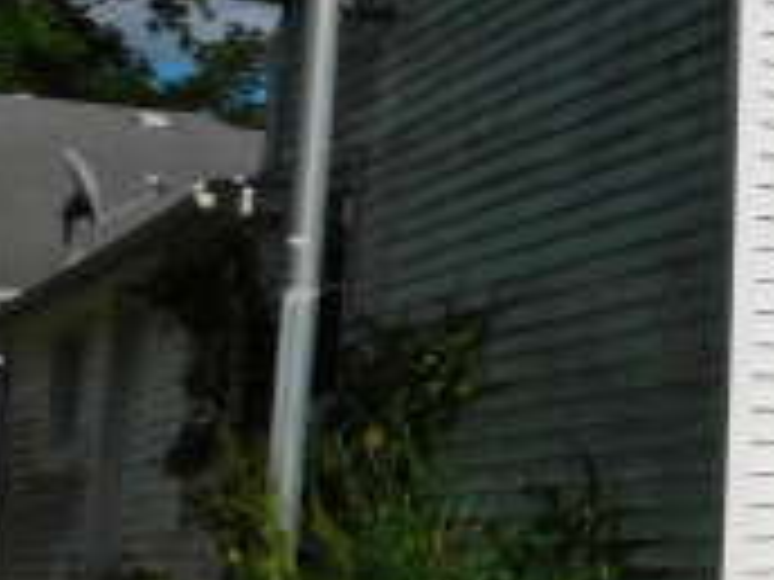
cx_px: 1334
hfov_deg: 18.1
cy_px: 180
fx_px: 1990
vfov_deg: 16.5
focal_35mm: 89
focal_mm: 4
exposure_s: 1/1250
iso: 125
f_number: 6
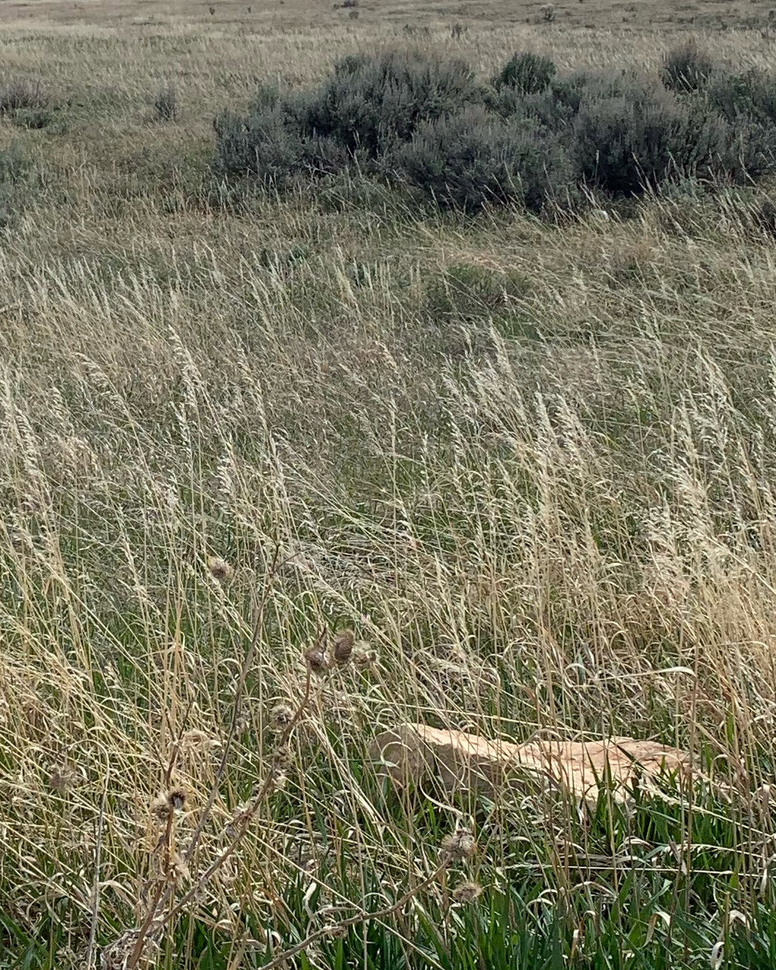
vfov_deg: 24.5
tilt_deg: -5.1
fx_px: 2211
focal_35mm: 77
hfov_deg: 19.7
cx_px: 185
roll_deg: -1.9
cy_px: 271
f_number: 1.8
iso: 25
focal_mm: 4.25
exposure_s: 1/4274
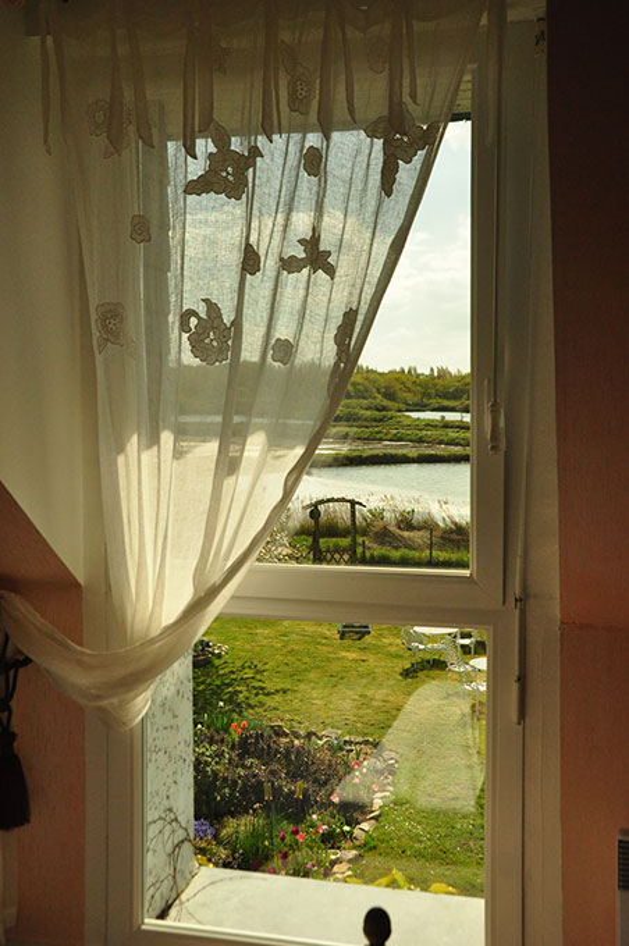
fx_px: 1024
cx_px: 314
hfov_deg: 34.1
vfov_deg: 49.6
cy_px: 473
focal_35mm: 39
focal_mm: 26
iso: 800
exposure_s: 1/4000
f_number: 6.3
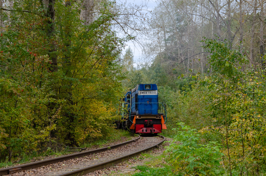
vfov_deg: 14.6
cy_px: 88
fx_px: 686
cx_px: 133
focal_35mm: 93
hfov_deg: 22.0
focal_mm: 62
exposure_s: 1/200
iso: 400
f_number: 8
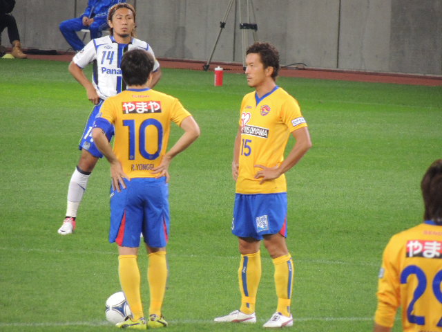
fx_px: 10215
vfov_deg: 1.9
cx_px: 221
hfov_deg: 2.5
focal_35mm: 800
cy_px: 166
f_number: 5.2
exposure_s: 1/80
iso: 800
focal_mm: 142.6
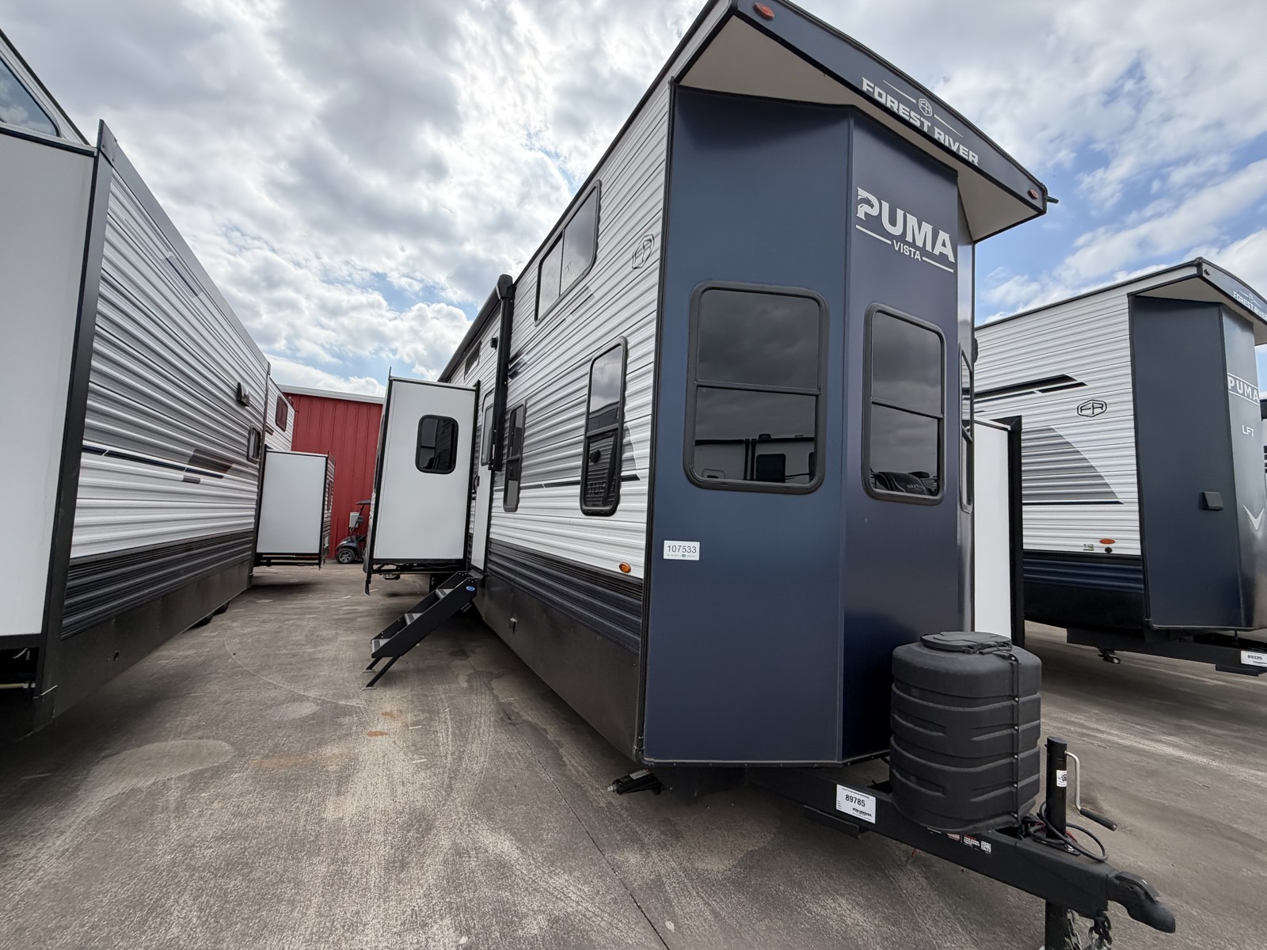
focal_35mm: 14
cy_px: 475
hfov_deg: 102.1
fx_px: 512
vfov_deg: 85.7
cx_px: 634
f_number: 2.2
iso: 32
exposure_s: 1/770
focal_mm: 2.22
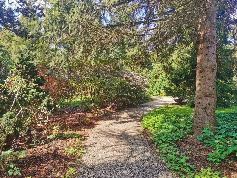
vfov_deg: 51.4
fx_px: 185
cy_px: 89
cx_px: 118
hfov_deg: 65.3
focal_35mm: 27
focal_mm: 5.56
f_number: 1.6
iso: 50
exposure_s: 1/668
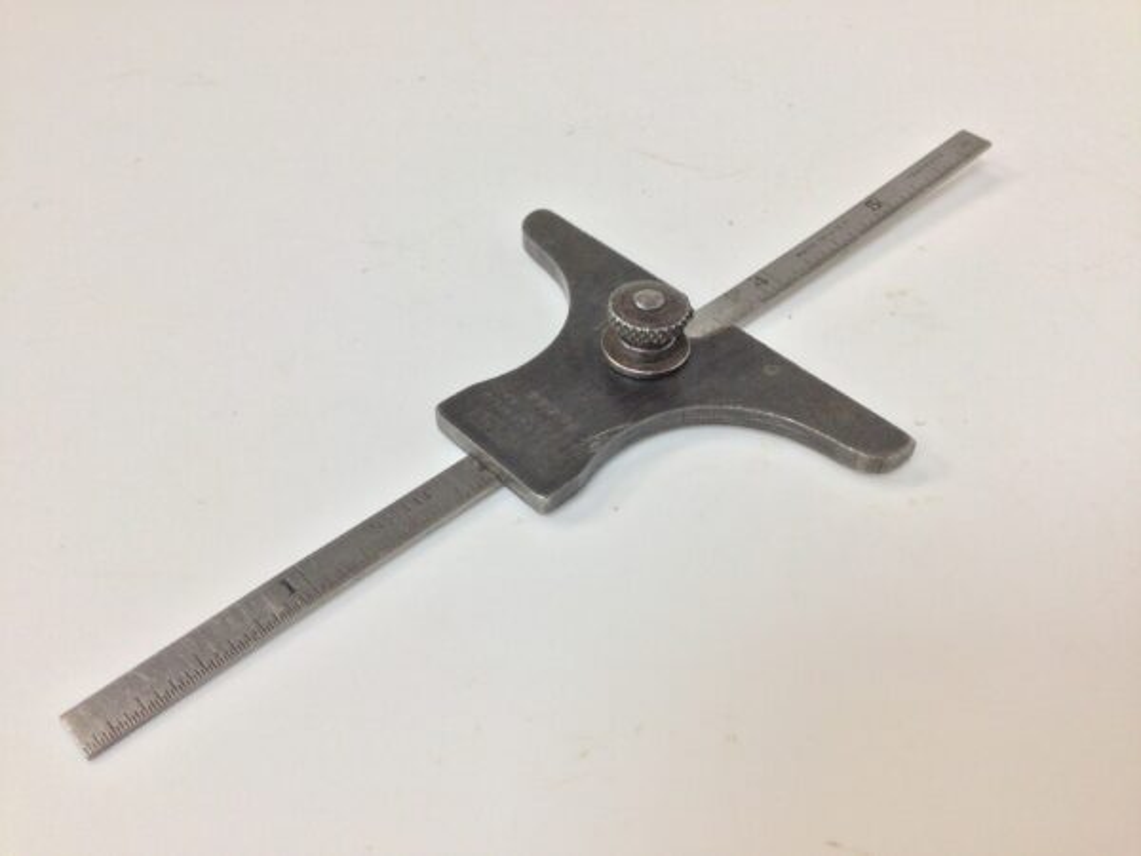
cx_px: 570
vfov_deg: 45.4
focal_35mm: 31
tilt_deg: -45.5
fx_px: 1022
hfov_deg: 58.4
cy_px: 428
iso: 40
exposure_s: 1/33
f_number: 2.4
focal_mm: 3.3
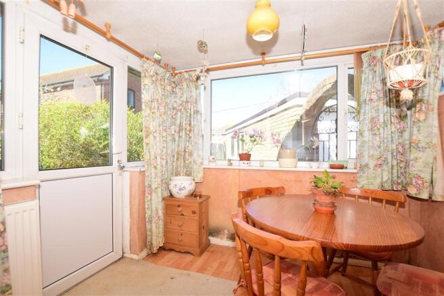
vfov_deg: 77.3
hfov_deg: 100.4
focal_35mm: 15
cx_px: 222
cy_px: 148
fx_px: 185
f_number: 7.1
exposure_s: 1/200
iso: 250
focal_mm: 10
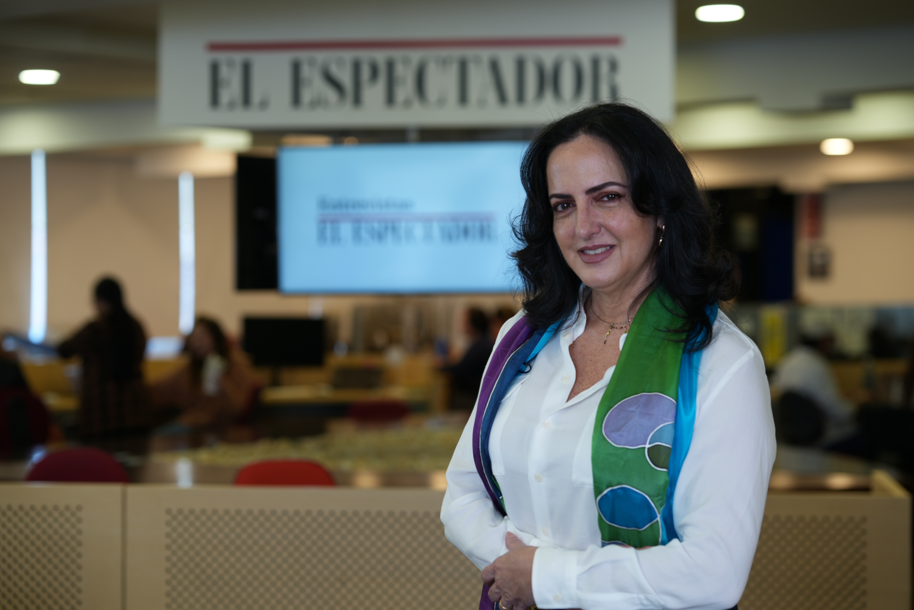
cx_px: 457
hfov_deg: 23.9
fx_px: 2159
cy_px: 305
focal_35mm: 85
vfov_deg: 16.1
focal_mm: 85
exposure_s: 1/60
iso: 160
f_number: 2.8
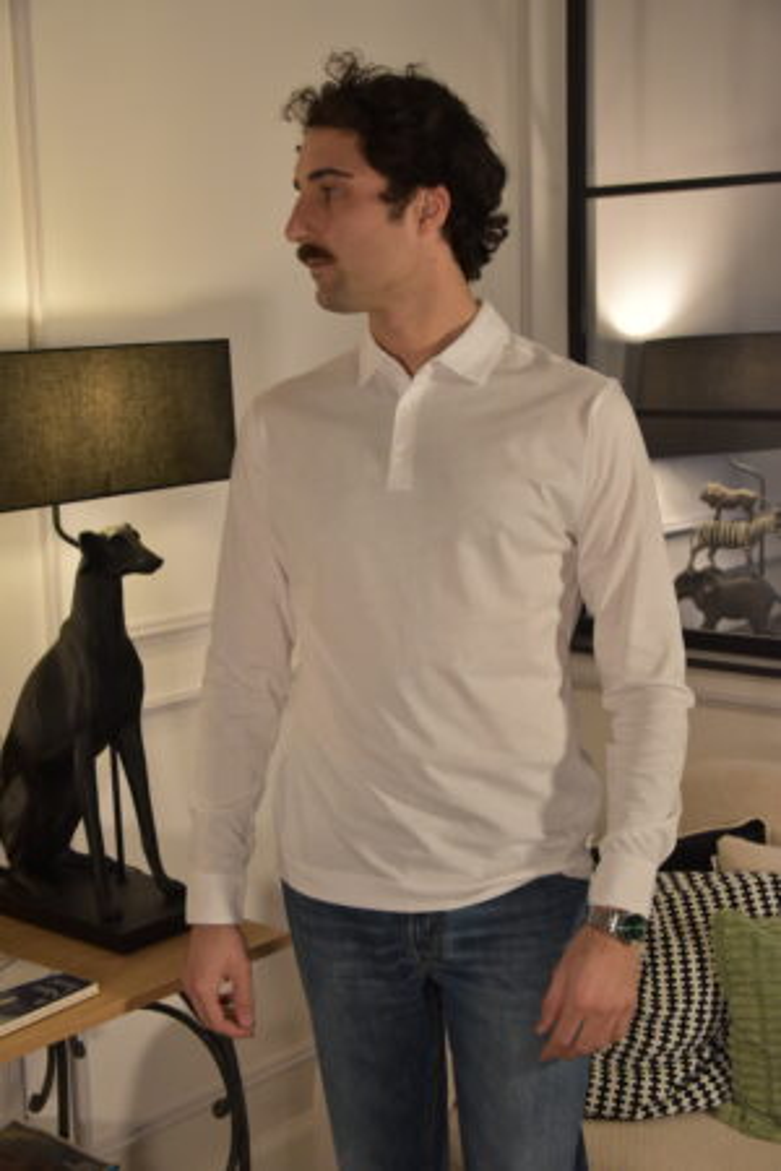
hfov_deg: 26.5
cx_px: 390
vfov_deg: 38.9
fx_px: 1659
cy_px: 586
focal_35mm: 51
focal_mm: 34
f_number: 4.2
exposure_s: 1/125
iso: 1100
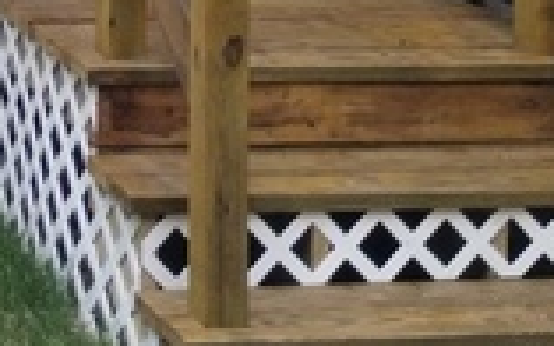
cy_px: -477
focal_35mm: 126
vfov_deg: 9.3
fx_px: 1902
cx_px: -208
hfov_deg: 15.6
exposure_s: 1/120
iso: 275
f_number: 1.8
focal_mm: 4.27
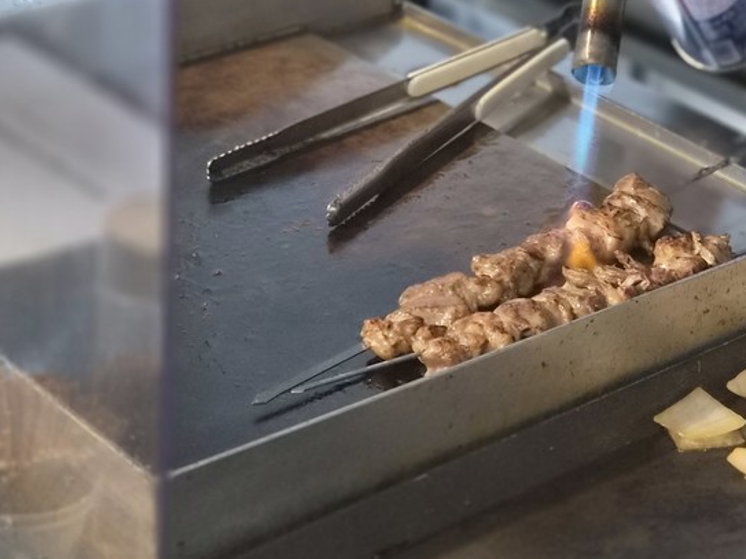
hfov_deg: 16.1
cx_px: 574
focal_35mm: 122
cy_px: 260
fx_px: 2629
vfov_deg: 12.1
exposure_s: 1/120
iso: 400
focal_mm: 7
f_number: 2.4
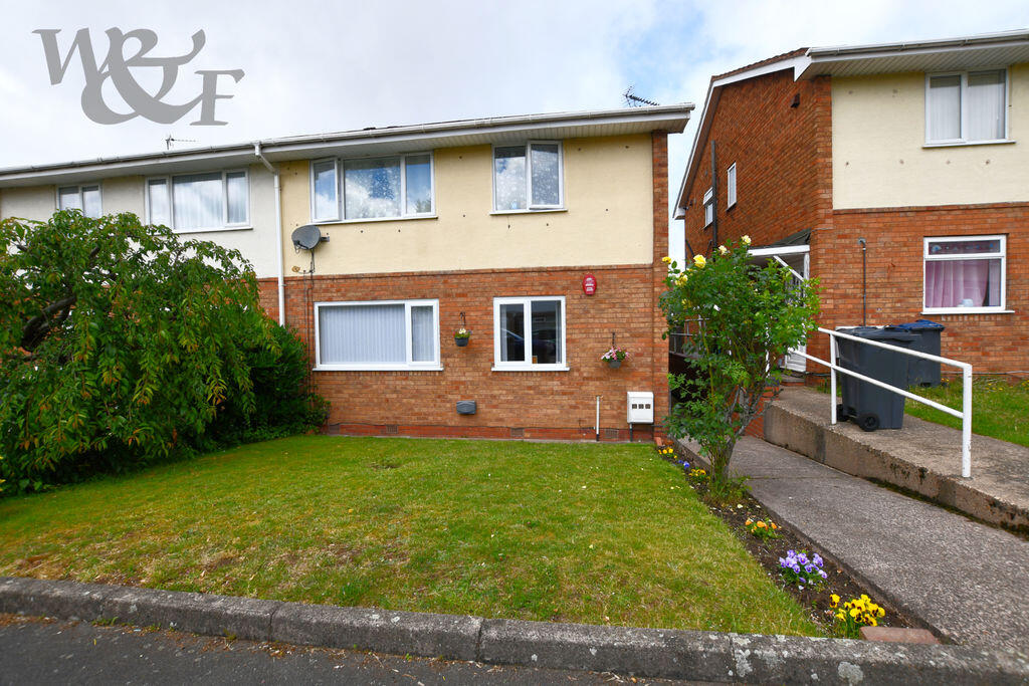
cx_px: 514
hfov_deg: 100.4
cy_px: 343
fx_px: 429
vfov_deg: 77.3
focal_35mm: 15
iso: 140
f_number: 8
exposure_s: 1/250
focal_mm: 10
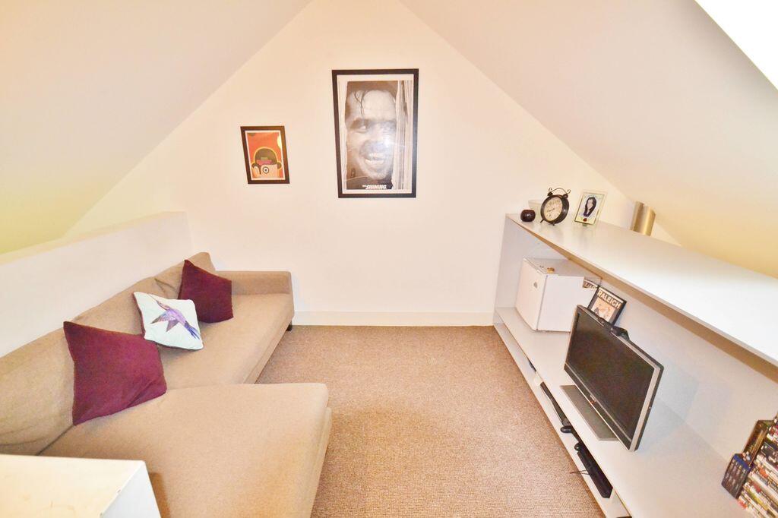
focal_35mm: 15
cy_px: 259
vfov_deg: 77.3
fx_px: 324
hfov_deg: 100.4
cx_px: 389
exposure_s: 1/60
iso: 3200
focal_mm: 10
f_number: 3.5
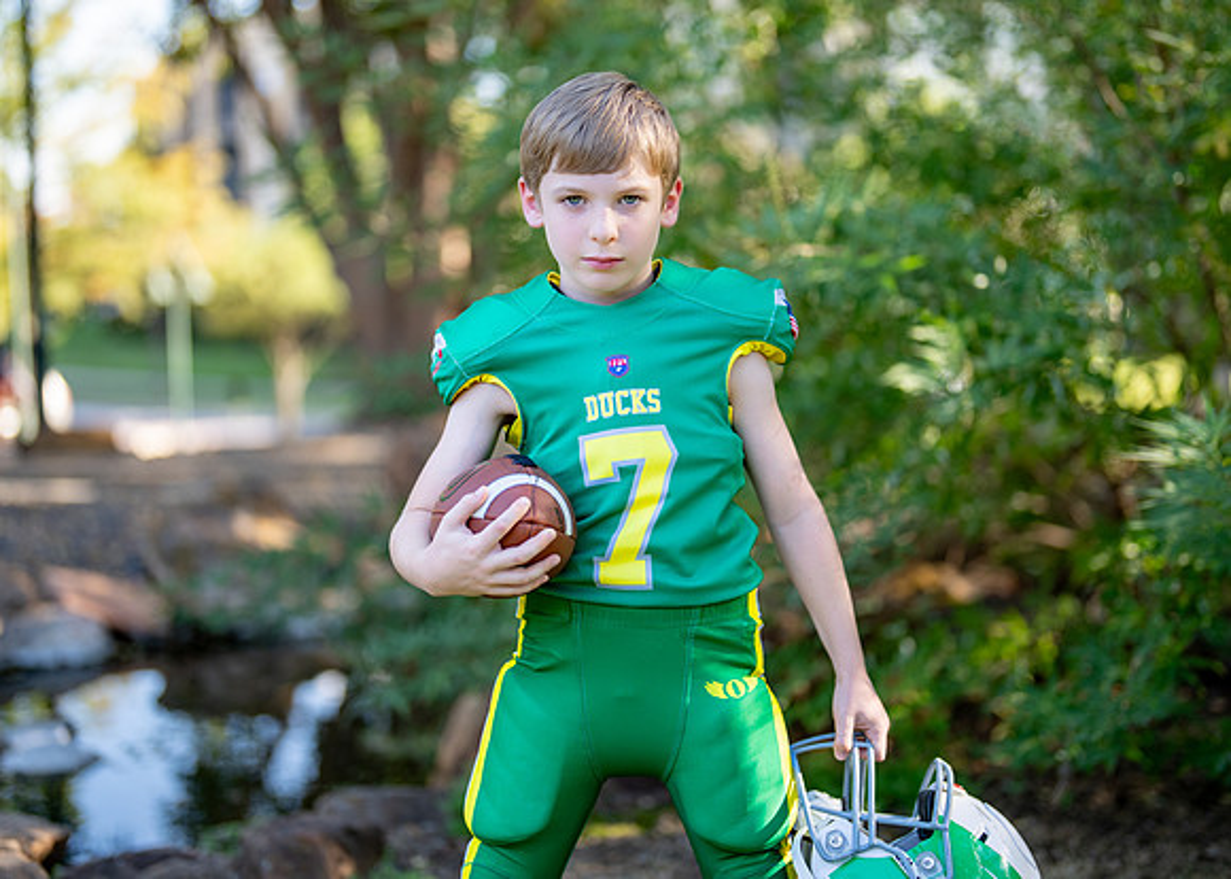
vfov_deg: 24.5
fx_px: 2025
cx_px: 637
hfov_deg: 33.8
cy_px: 396
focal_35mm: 58
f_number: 1.2
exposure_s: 1/1000
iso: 100
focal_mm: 50
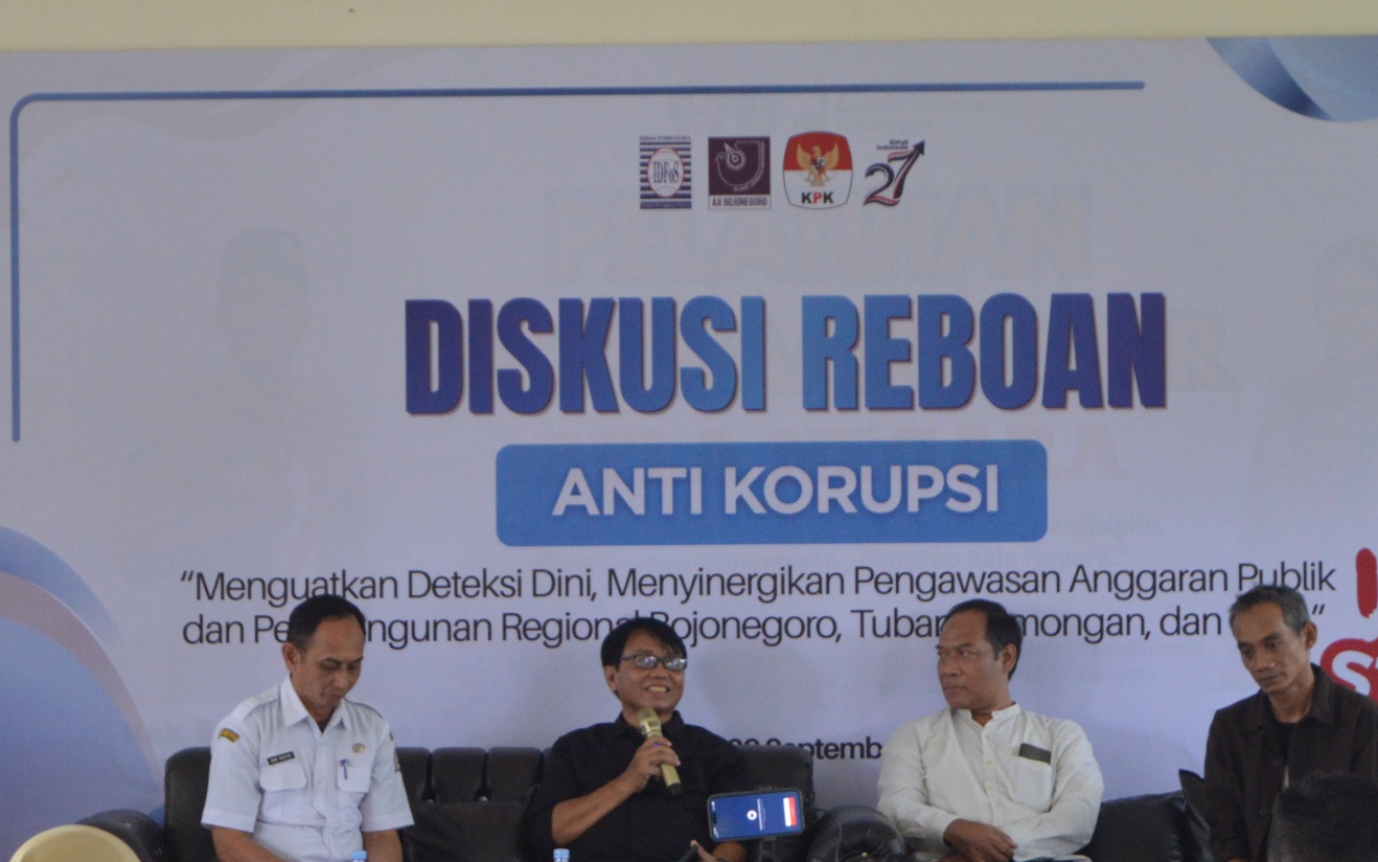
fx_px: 5446
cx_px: 641
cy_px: 545
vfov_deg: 9.0
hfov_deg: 14.4
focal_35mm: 145
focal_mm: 52
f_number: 5.6
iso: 1250
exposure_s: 1/60.2
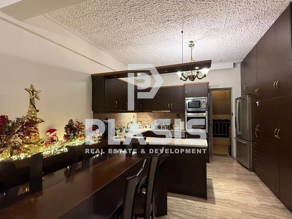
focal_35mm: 14
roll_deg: +2.3
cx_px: 146
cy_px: 110
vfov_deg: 85.7
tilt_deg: -0.3
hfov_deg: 102.1
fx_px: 118
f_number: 2.2
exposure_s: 1/50
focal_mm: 2.22
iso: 500
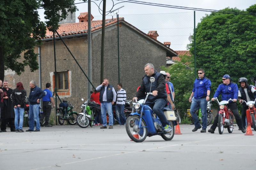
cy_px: 85
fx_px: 905
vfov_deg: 10.7
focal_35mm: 128
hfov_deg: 16.1
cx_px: 128
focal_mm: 85
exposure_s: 1/250
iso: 200
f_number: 8
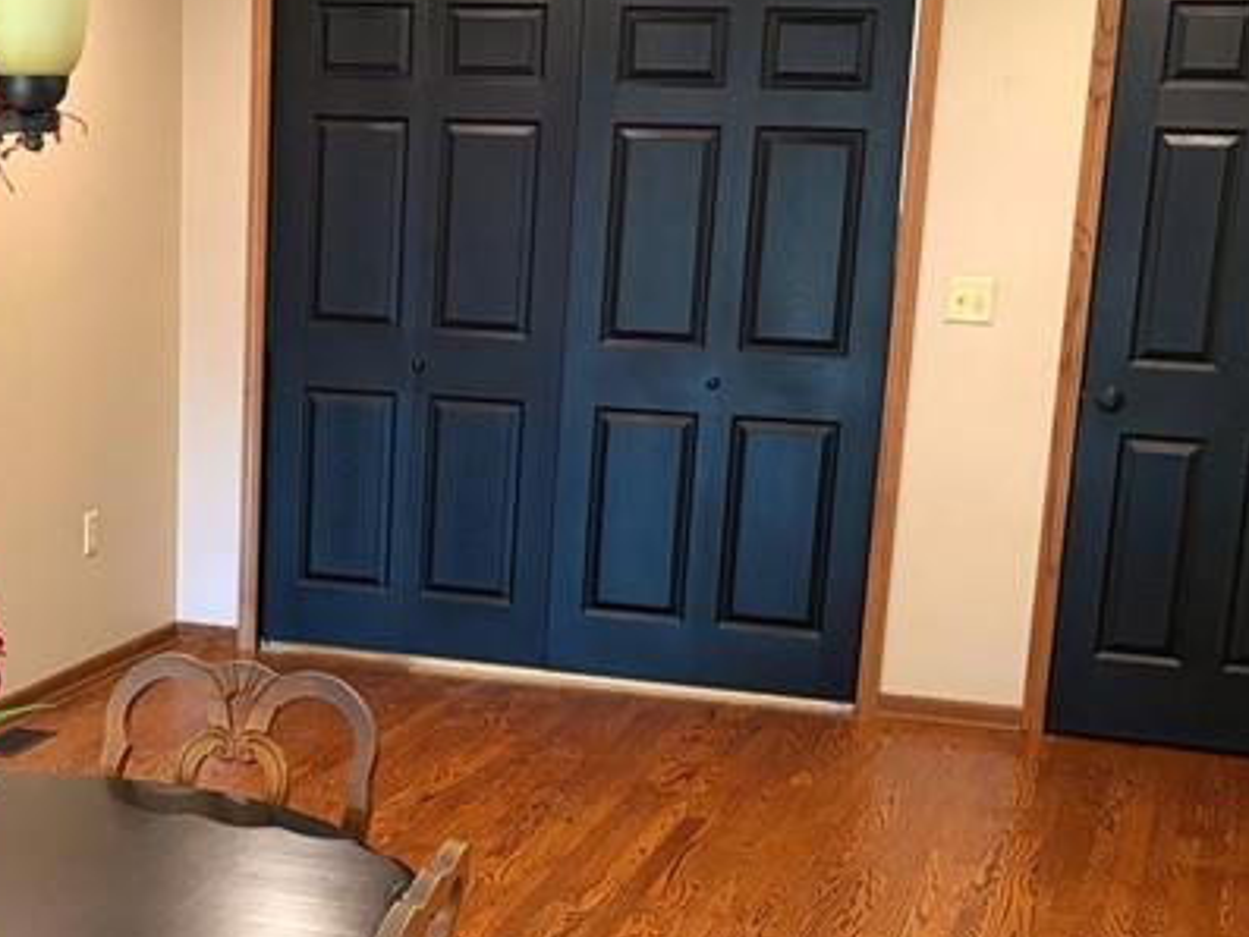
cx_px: 258
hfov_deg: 28.4
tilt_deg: -13.8
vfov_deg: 21.7
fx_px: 2418
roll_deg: -0.4
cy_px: 704
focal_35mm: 67
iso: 320
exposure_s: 1/60
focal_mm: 5.96
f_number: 1.6
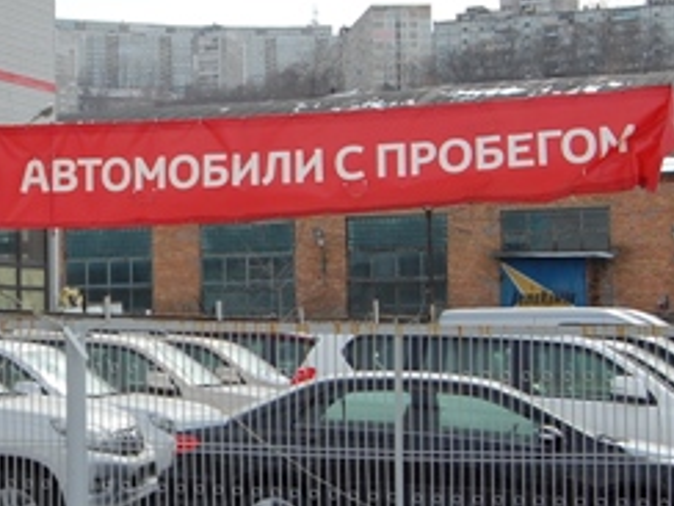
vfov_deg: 14.8
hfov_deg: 19.1
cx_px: 17
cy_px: 288
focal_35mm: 100
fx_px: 1947
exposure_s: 1/320
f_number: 9
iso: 200
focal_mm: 30
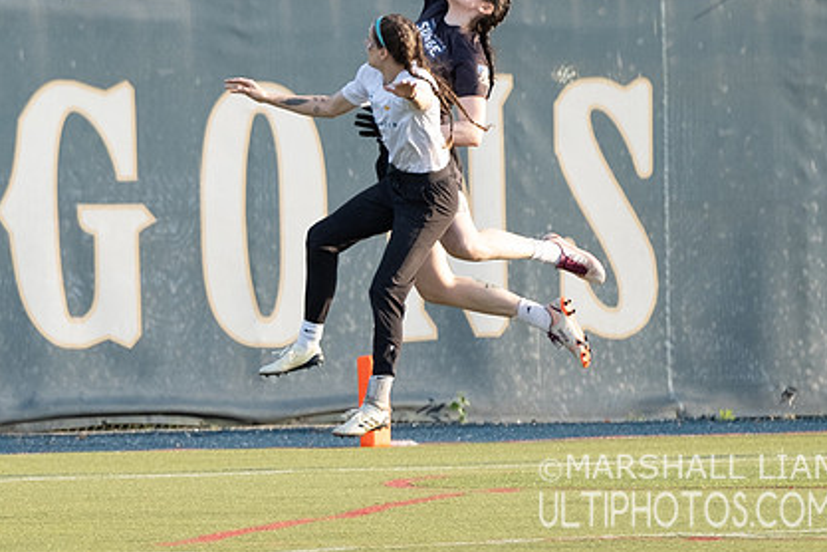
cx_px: 254
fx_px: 13047
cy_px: 86
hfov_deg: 3.6
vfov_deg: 2.4
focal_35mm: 568
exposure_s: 1/1000
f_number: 2.8
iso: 500
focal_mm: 140
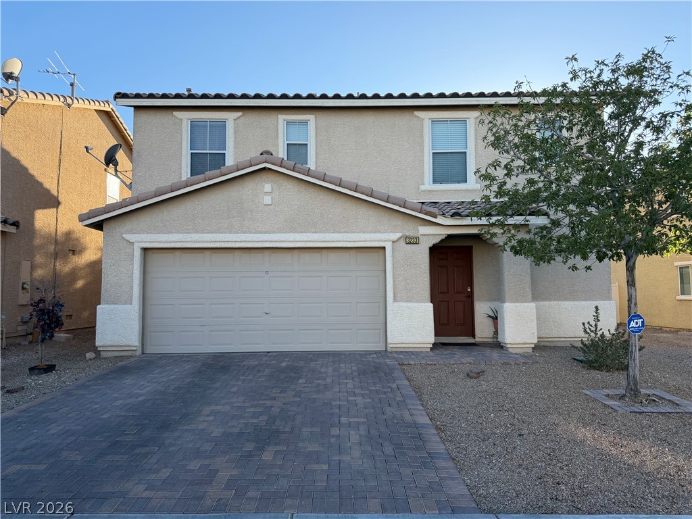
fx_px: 480
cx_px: 346
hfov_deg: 71.6
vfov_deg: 56.8
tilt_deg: +4.3
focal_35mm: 24
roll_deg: +0.7
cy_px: 260
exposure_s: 1/1770
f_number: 1.78
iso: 100
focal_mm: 6.76
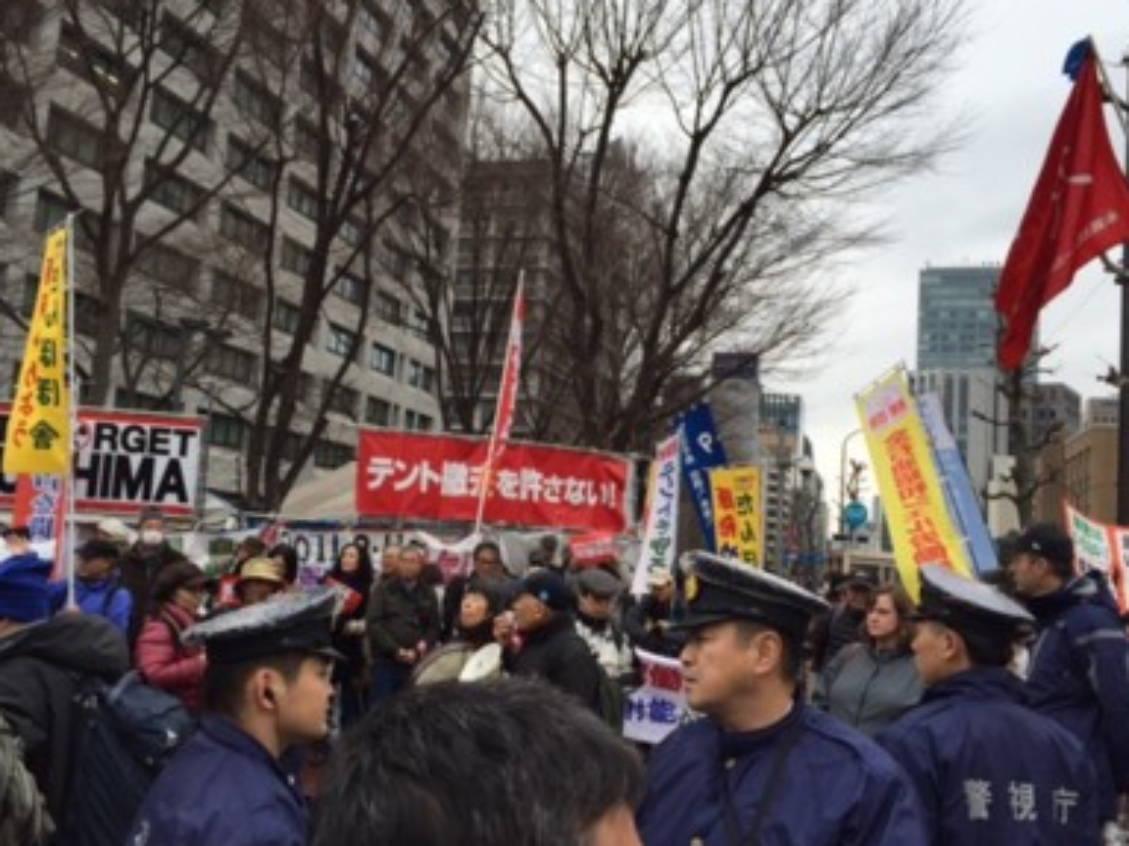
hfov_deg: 54.0
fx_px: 1109
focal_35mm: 34
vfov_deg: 41.8
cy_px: 405
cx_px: 553
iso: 32
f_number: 2.2
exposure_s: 1/482
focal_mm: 4.15
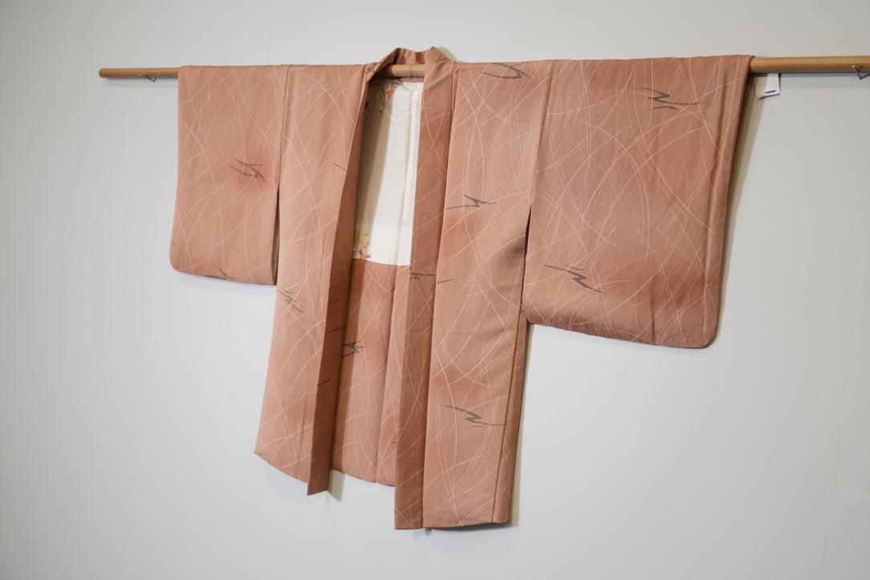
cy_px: 290
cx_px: 435
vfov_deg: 31.2
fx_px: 1039
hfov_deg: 45.4
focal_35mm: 43
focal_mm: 43
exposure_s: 1/50
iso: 320
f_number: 4
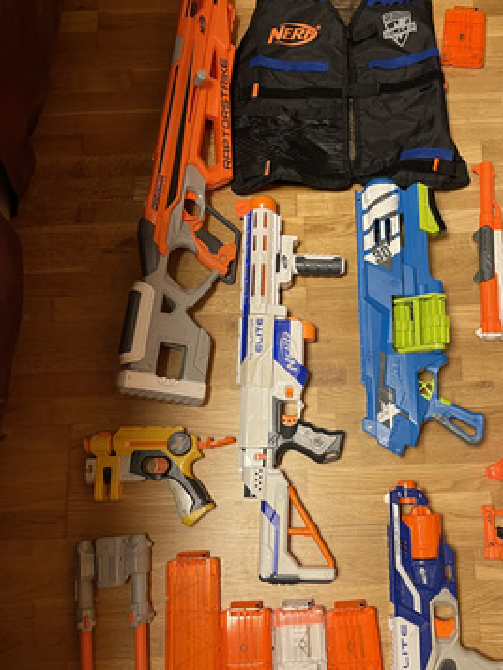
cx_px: 337
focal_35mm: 35
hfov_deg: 40.2
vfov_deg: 52.6
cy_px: 317
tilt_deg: -75.3
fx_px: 678
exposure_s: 1/50
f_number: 1.6
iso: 200
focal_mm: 5.1
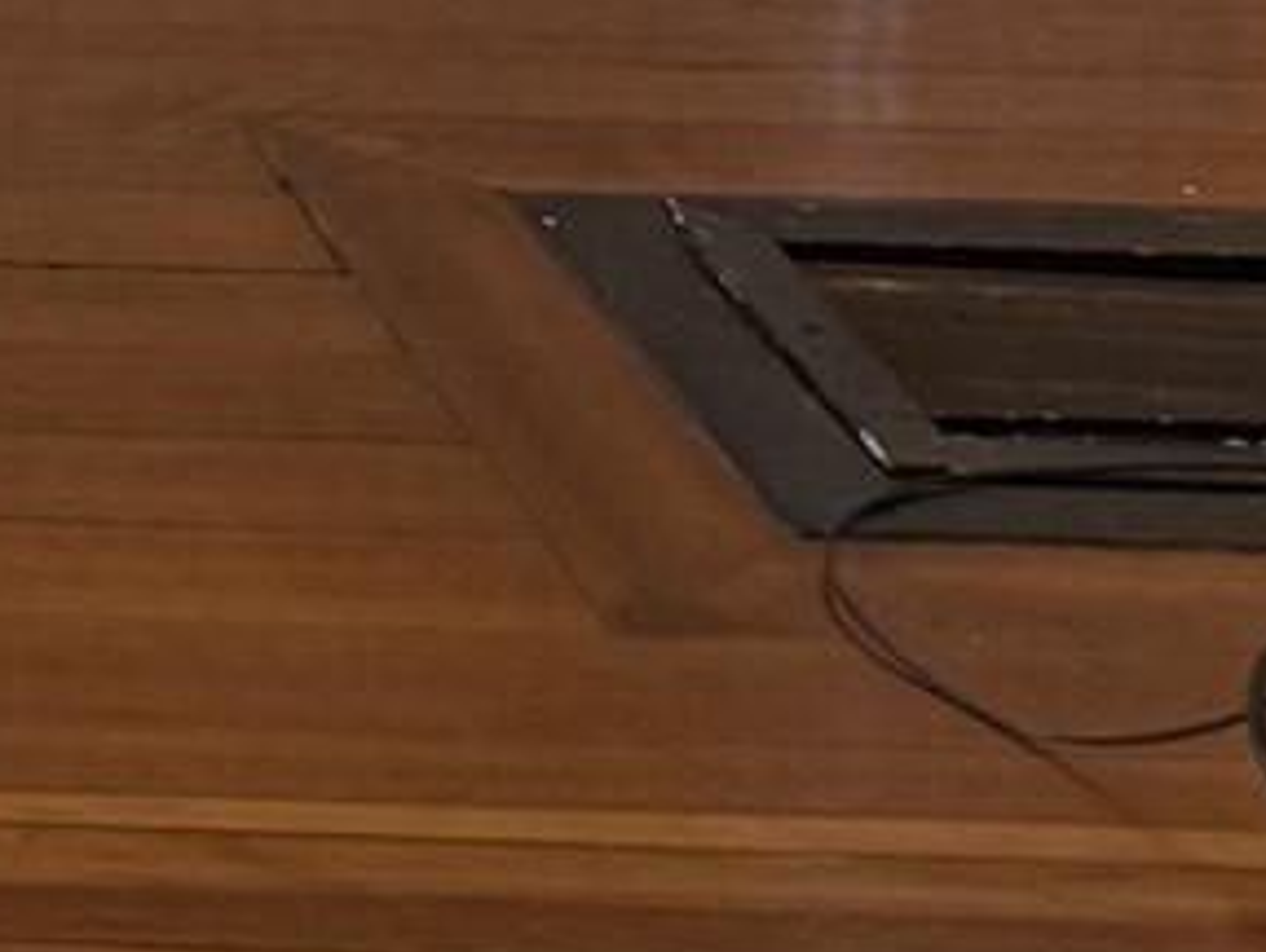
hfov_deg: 9.1
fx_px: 6262
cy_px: -1142
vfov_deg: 8.2
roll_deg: +2.4
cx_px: -2598
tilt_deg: -10.1
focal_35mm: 171
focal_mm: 6.76
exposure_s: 1/152
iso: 200
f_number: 1.78
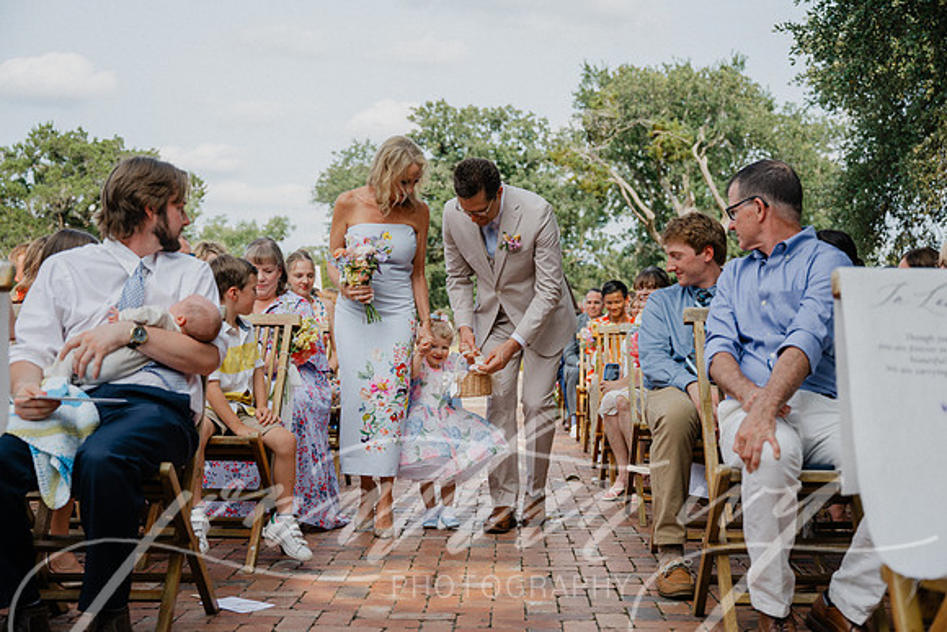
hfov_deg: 42.7
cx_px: 474
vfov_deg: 29.3
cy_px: 316
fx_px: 1210
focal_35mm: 46
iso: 64
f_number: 3.5
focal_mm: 46
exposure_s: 1/640
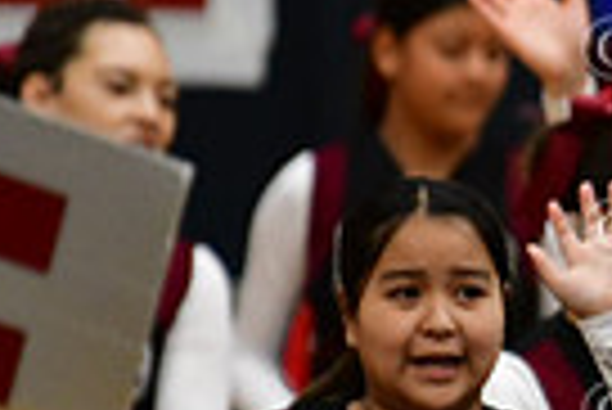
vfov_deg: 1.1
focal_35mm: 1281
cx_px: 1233
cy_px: 502
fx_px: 21800
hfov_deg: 1.6
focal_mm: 200
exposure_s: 1/800
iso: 4000
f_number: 2.8
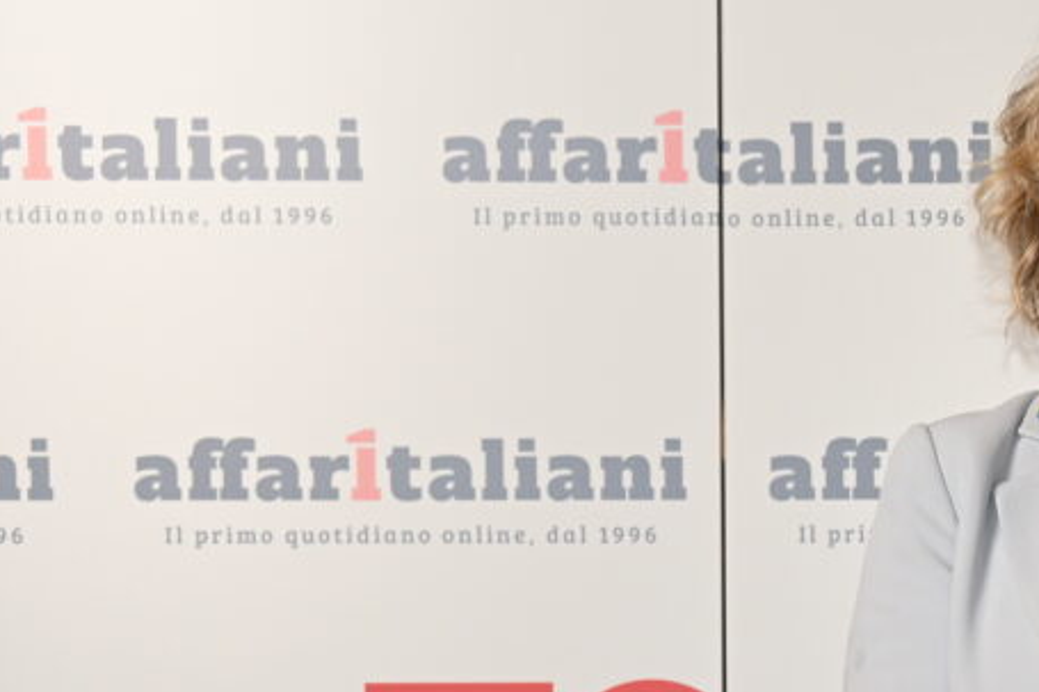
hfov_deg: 20.8
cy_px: 692
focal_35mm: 95
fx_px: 2741
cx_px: 1039
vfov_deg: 14.2
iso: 500
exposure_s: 1/100
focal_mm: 36
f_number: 4.8
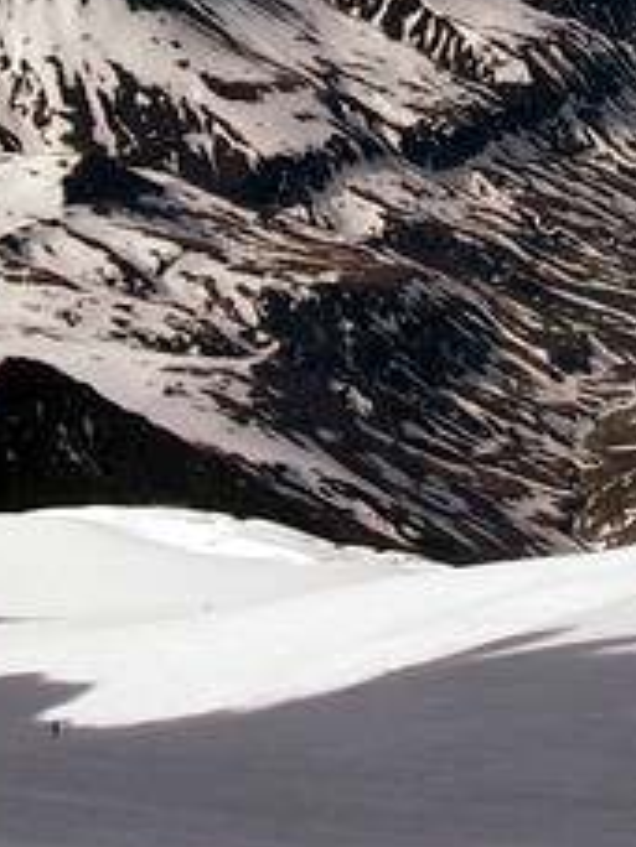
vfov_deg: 14.2
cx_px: 487
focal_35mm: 137
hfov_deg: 10.8
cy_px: 45
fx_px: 3356
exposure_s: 1/800
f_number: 5.5
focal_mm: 7.8
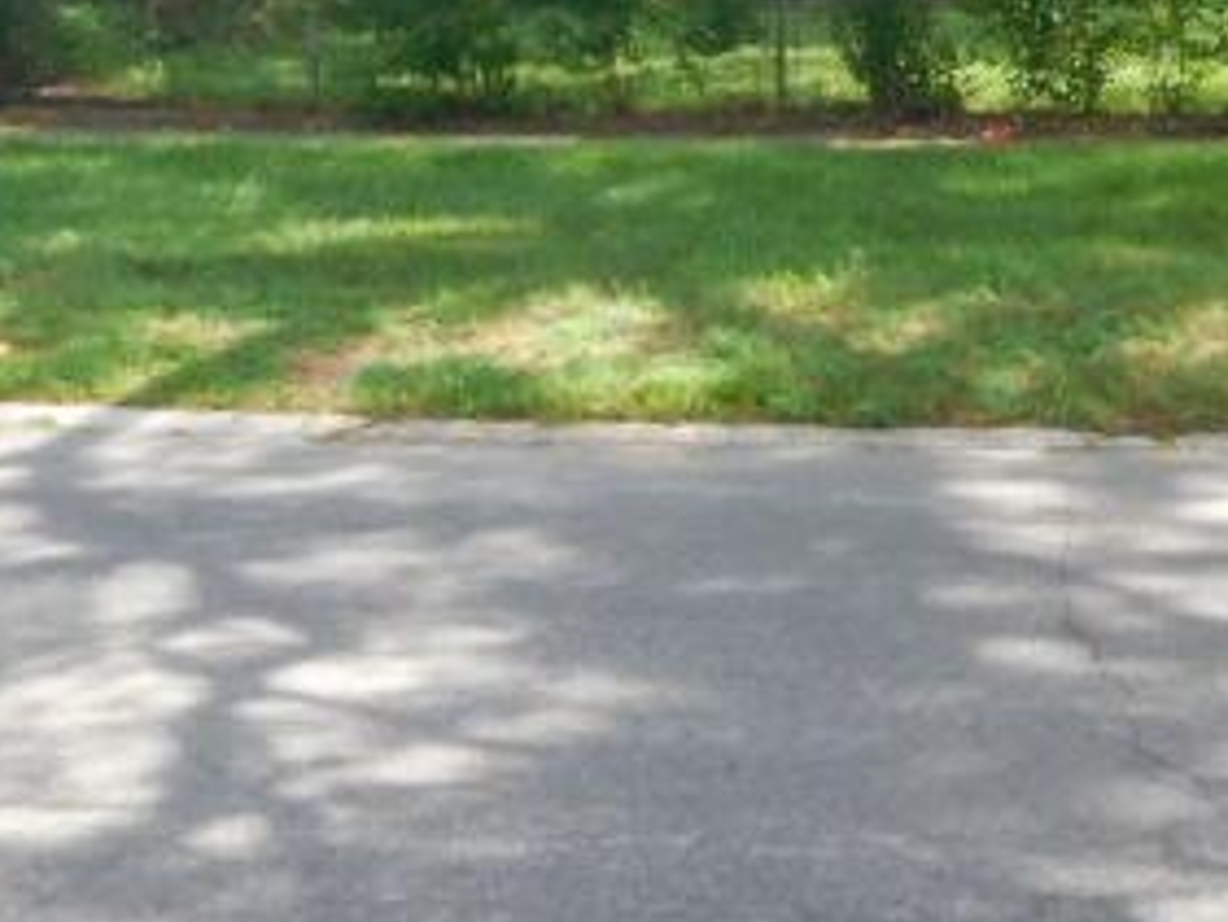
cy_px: -44
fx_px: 2023
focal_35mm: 57
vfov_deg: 24.3
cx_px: 1036
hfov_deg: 32.5
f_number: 3.4
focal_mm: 4.5
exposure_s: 1/160
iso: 125
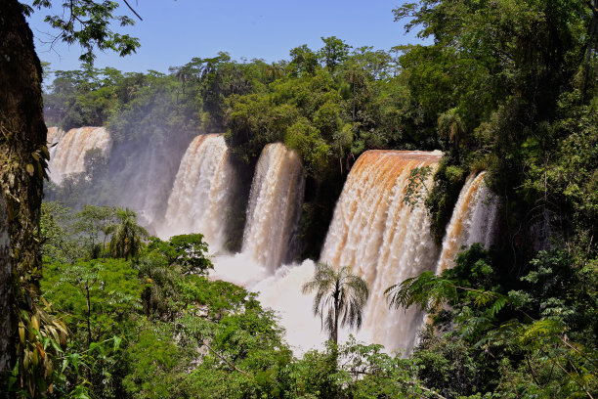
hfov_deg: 38.9
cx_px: 299
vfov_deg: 26.5
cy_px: 200
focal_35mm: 51
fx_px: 847
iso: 100
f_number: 9
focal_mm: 34
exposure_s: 1/200
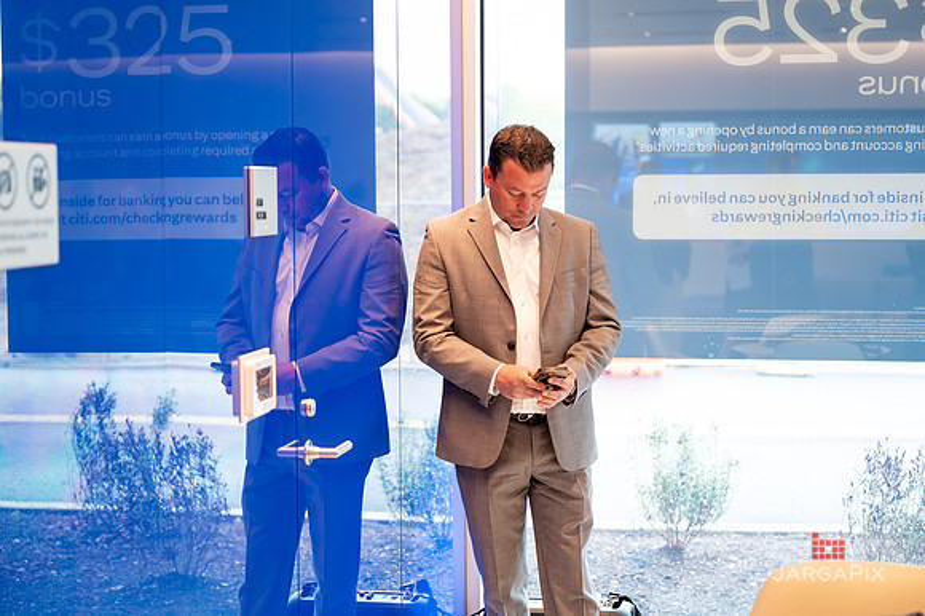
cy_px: 293
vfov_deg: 21.3
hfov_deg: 31.5
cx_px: 464
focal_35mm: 64
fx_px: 1640
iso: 1000
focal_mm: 60
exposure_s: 1/250
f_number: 3.2
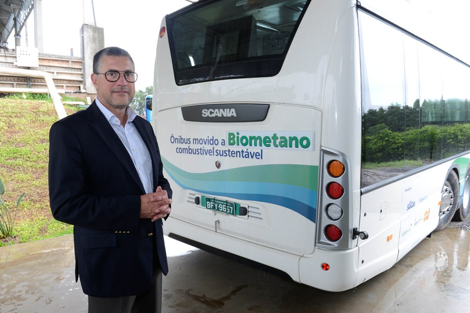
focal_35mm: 28
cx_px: 234
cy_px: 161
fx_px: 366
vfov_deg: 46.4
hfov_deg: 65.5
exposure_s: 1/160
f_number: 10
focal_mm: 27
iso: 1250
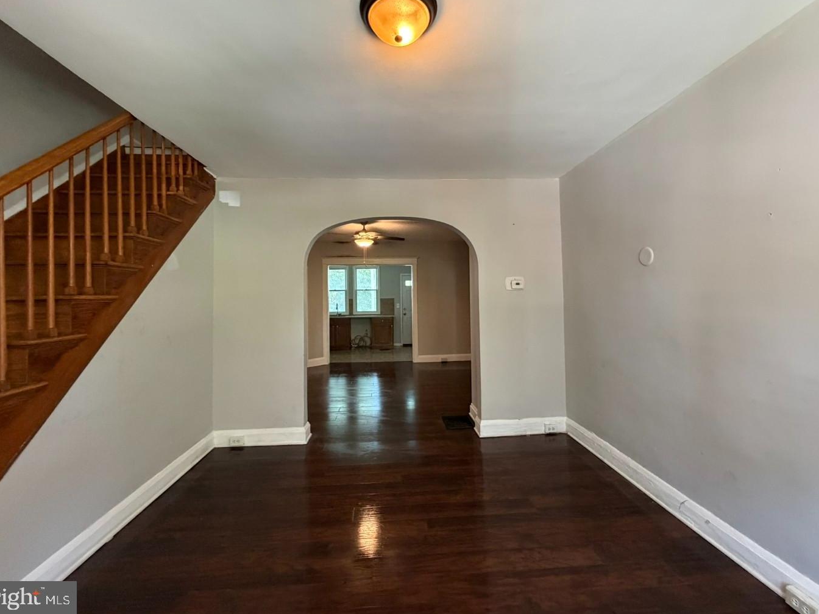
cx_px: 409
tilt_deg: +2.1
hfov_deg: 98.2
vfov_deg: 81.6
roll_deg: +0.9
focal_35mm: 15
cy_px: 287
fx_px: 355
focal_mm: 2.22
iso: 500
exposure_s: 1/60
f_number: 2.2
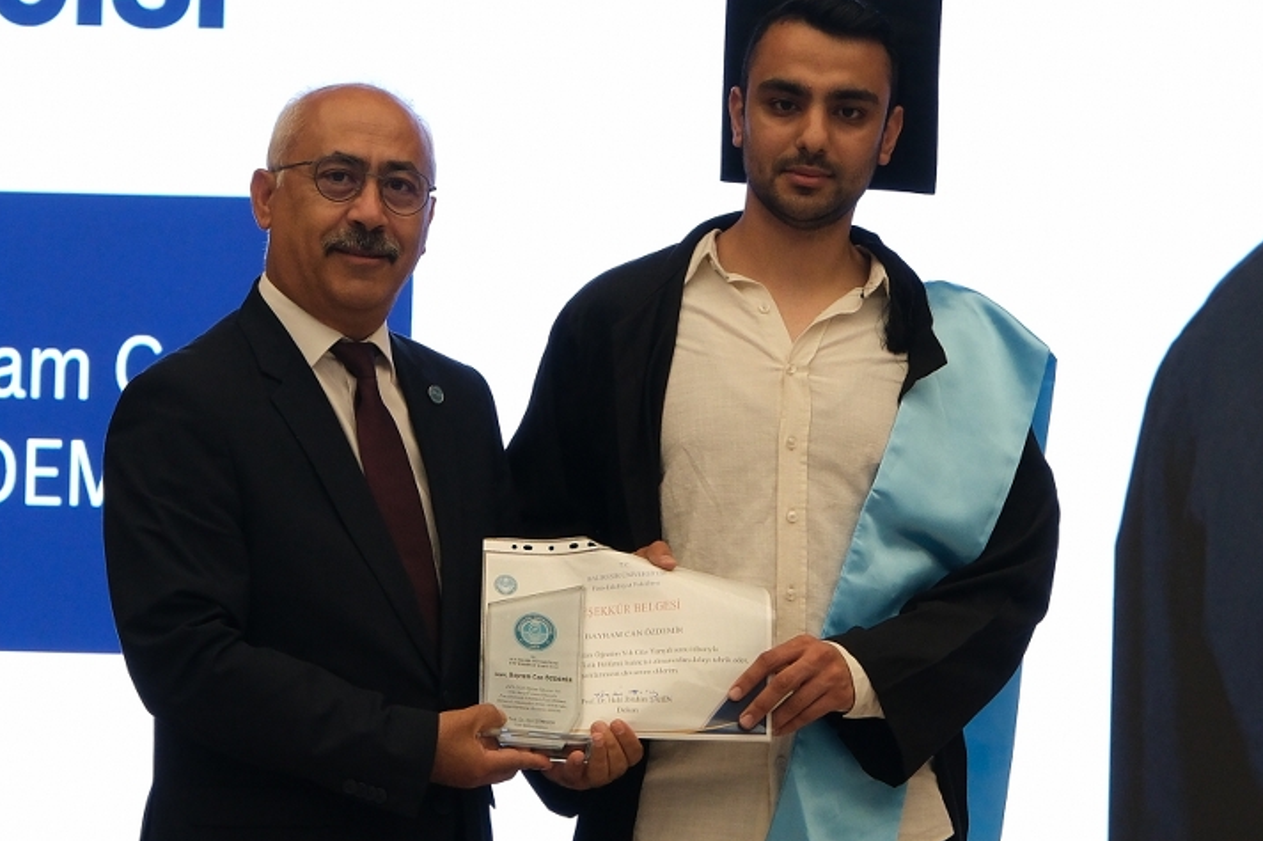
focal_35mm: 173
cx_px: 655
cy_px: 374
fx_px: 6066
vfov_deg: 7.9
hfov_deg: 11.9
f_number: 4.5
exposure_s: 1/85
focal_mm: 50.5
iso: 1250
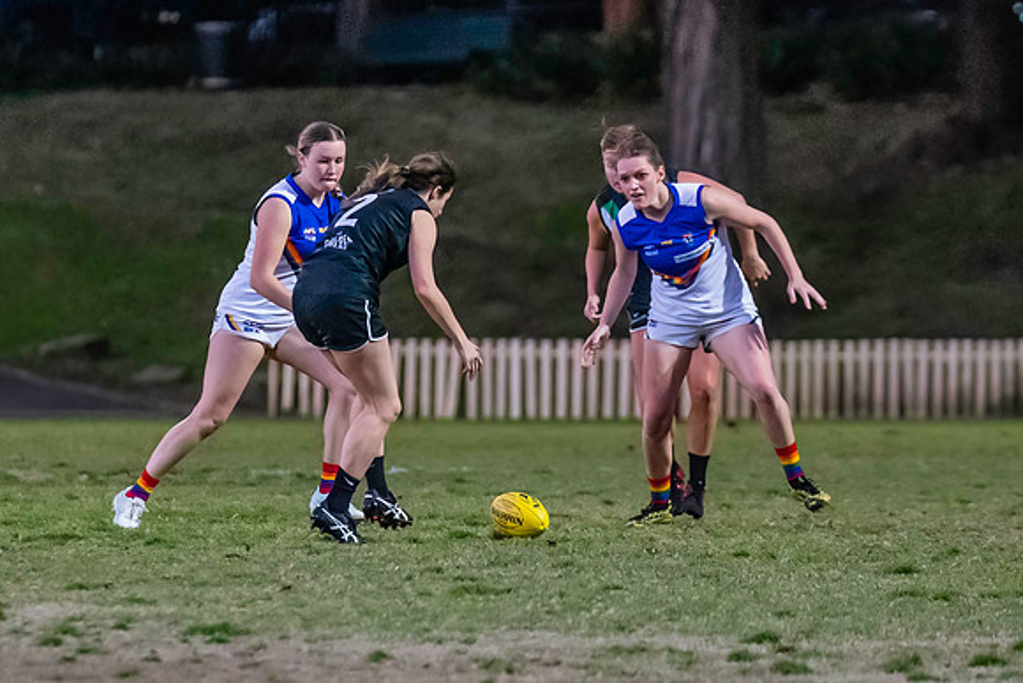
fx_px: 16104
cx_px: 495
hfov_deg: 3.6
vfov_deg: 2.4
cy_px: 377
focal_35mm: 567
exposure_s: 1/1250
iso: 9000
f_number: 2.8
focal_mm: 210
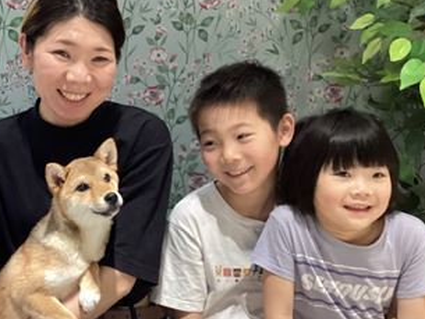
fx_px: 749
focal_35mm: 61
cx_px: 84
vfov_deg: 23.9
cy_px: 210
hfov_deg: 30.9
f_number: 2.4
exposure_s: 1/60
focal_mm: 3.3
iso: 160
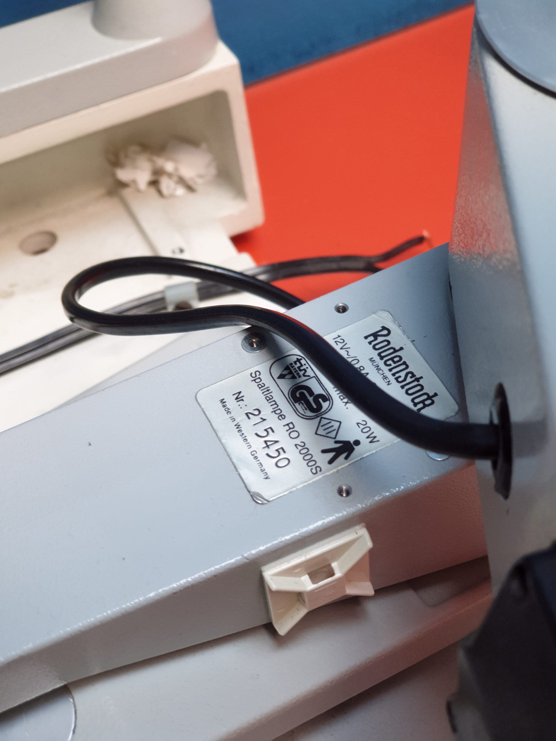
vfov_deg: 36.8
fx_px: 1114
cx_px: 278
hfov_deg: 28.0
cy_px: 370
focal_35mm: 52
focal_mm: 6
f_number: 2.4
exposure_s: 1/33
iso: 100
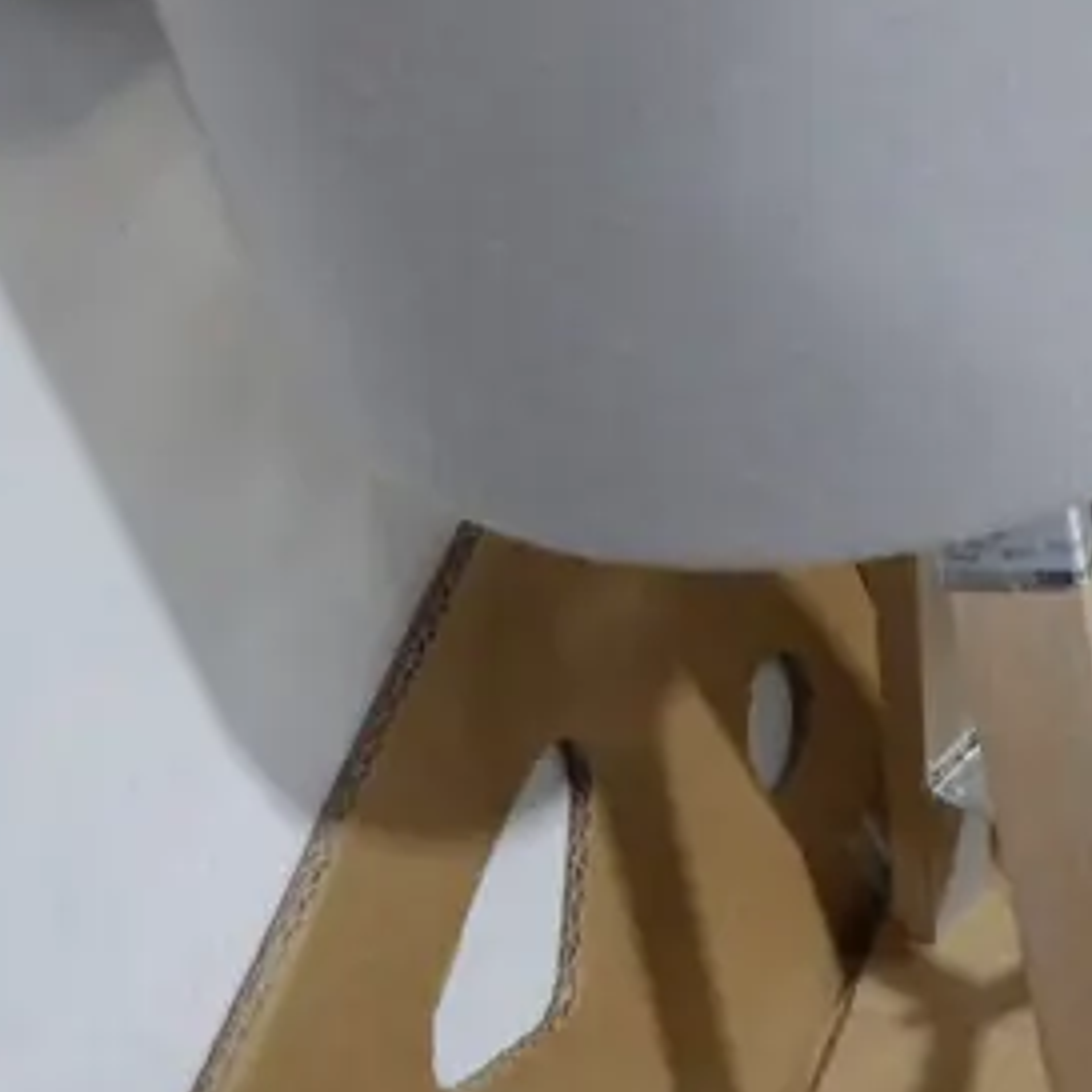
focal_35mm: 93
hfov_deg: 17.4
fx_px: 3319
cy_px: 568
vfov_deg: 18.7
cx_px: 1480
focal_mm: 14
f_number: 3.5
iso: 1000
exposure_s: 1/60
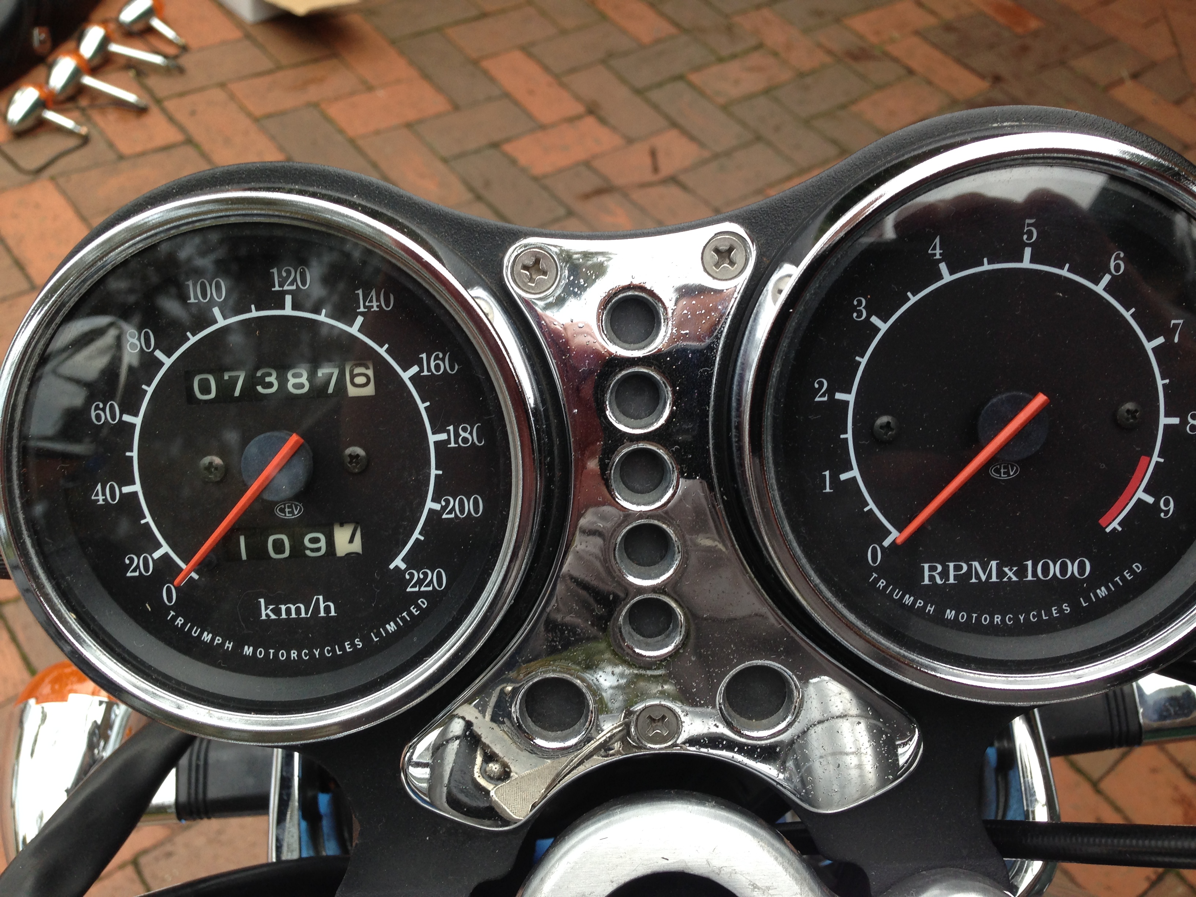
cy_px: 448
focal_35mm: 33
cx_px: 598
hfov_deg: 55.4
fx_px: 1140
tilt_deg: -51.1
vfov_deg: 42.9
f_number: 2.4
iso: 50
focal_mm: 4.12
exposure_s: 1/139
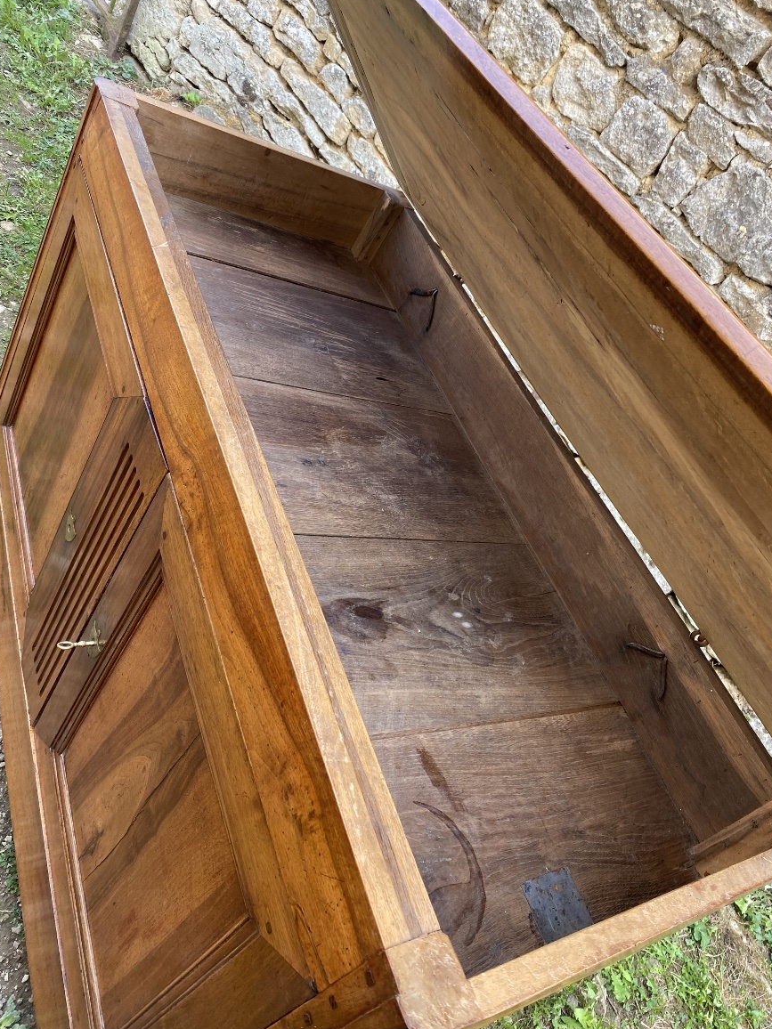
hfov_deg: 51.4
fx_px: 803
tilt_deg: -38.2
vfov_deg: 65.3
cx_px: 388
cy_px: 513
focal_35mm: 27
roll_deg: -40.7
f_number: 1.8
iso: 64
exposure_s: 1/121
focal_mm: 4.25
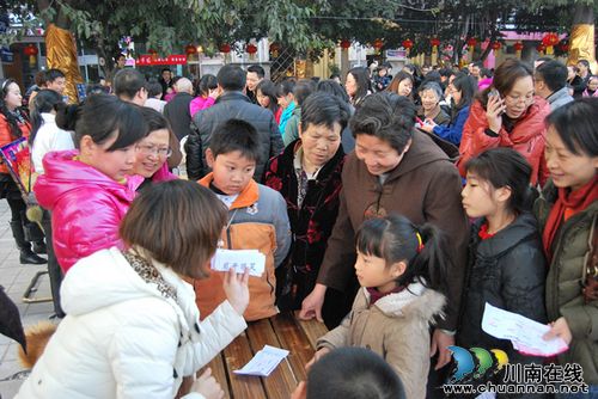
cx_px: 299
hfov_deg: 61.9
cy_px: 200
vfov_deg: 43.7
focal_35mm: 30
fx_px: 499
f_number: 3.8
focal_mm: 20
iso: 800
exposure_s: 1/160
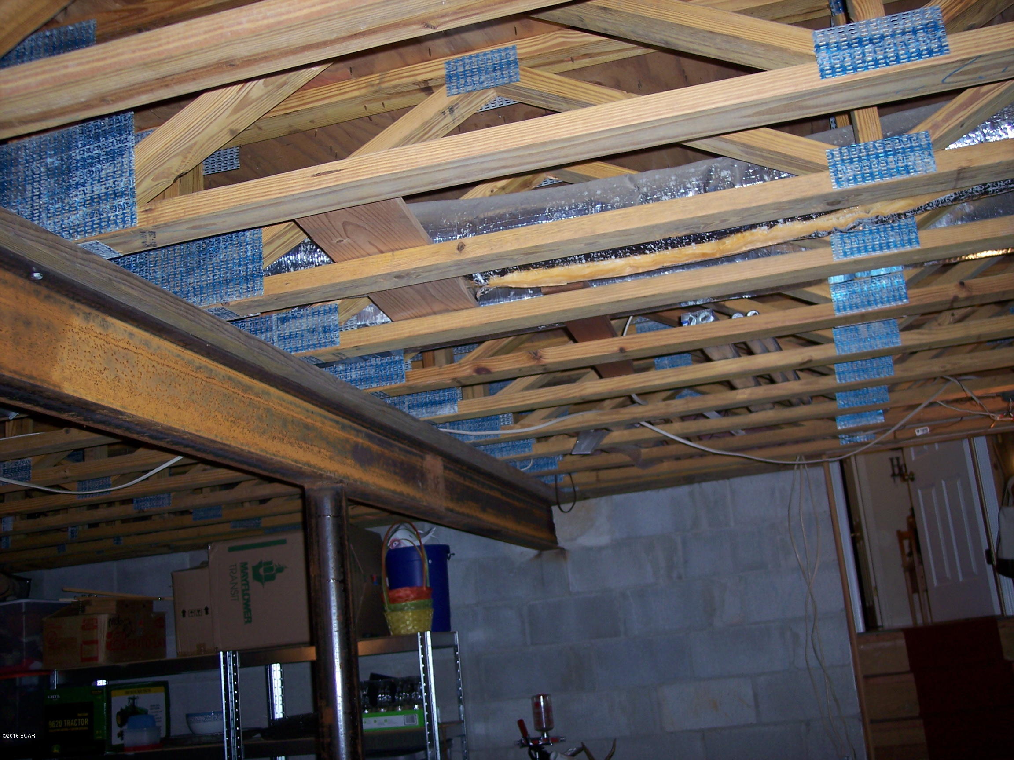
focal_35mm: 39
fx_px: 1142
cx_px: 507
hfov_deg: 47.9
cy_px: 380
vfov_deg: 36.8
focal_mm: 8
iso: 100
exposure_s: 1/60
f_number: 2.8
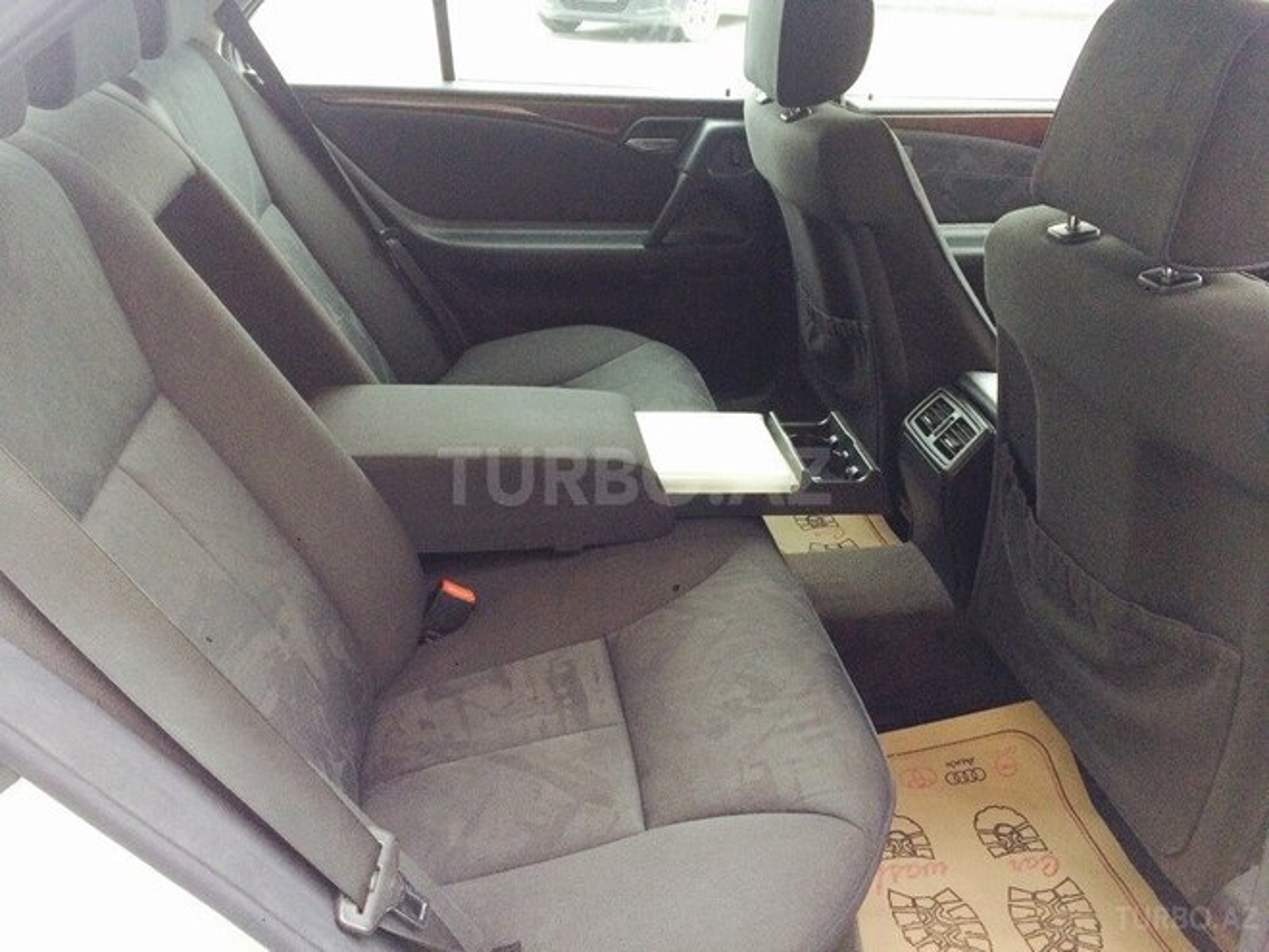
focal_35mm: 29
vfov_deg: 48.2
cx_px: 634
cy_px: 476
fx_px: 1063
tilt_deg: -28.1
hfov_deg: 61.7
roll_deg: -0.4
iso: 80
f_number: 2.2
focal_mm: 4.15
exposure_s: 1/33
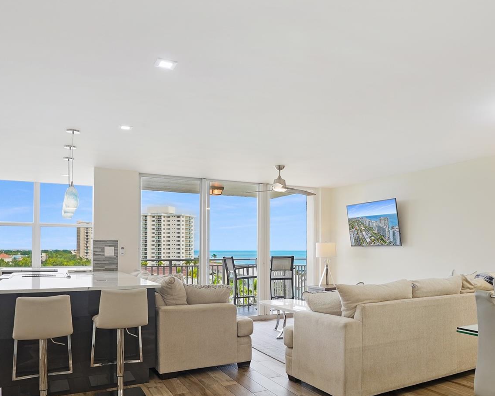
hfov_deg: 62.9
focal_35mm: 27
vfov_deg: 52.6
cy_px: 246
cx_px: 317
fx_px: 396
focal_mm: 16
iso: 400
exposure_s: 1/125
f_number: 4.5
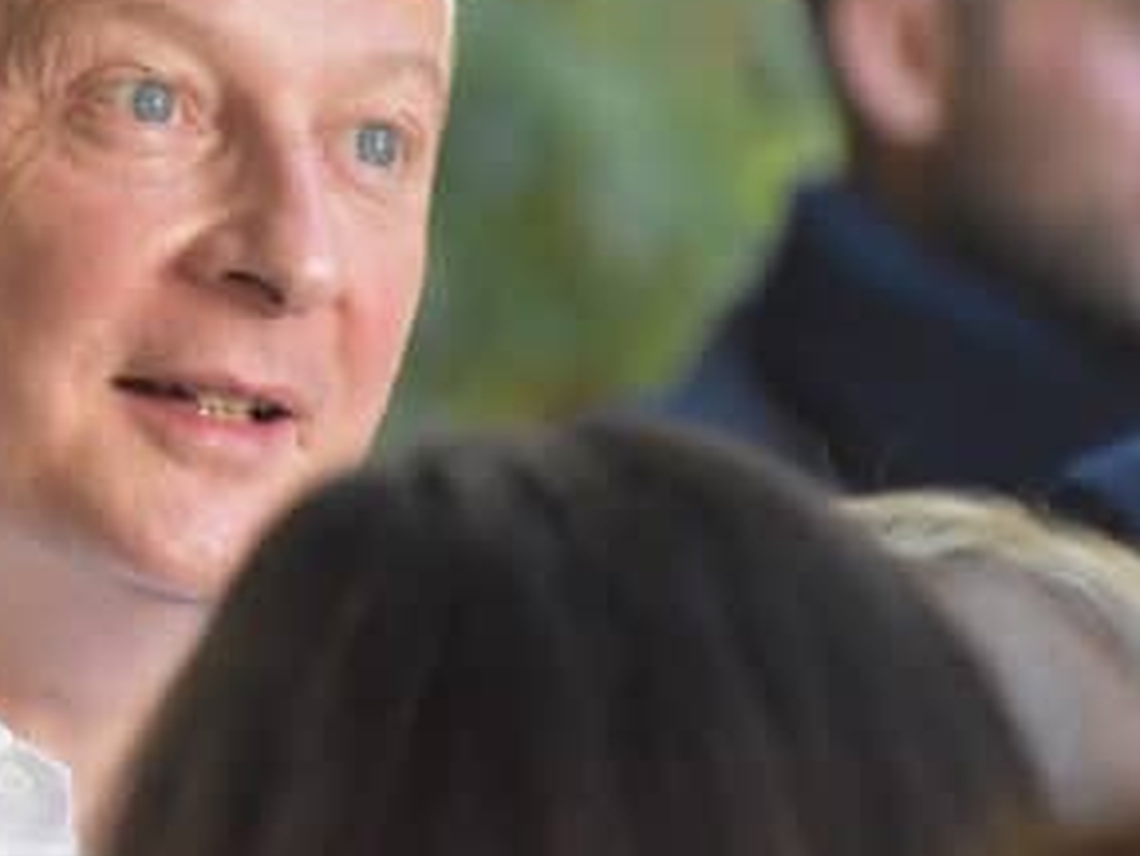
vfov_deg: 1.7
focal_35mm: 898
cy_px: 99
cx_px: 181
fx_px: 29586
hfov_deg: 2.2
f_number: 6.3
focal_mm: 300
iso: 5000
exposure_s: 1/250
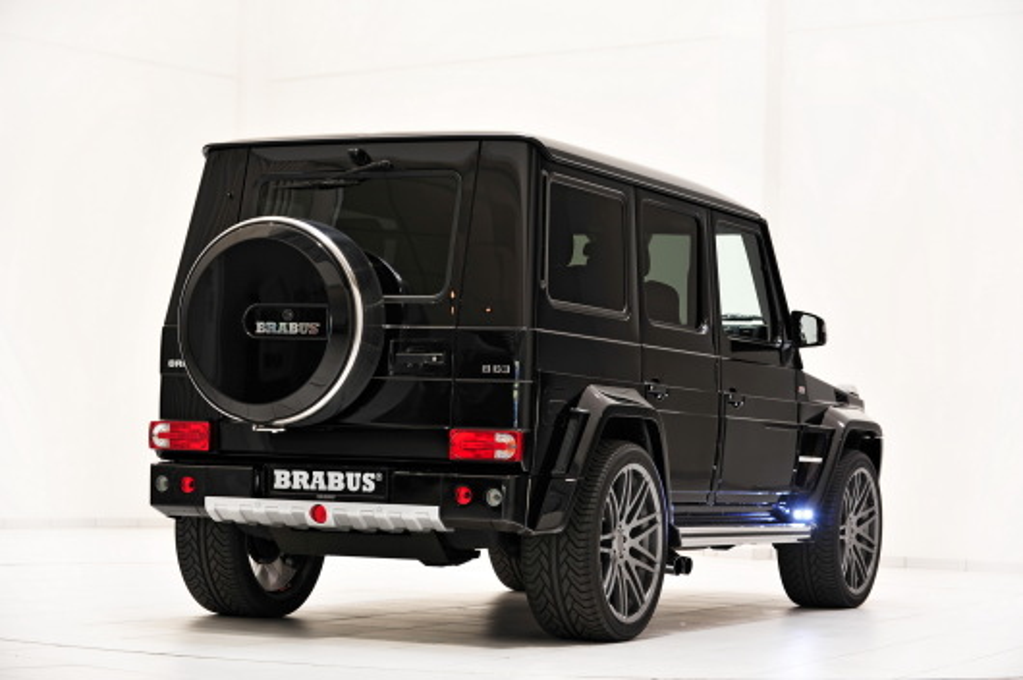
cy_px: 340
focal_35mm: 86
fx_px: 2441
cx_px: 512
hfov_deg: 23.7
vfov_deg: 15.8
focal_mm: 86
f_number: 5.6
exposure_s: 1/2.5
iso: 200
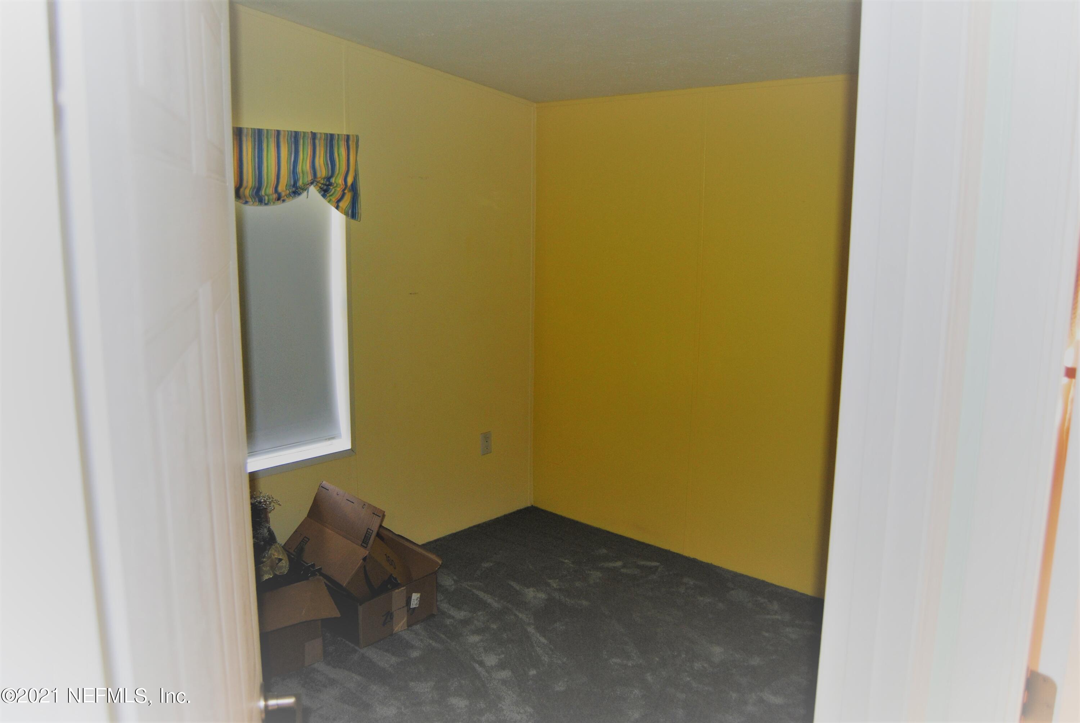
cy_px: 362
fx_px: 811
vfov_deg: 48.0
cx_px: 540
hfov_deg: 67.3
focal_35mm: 27
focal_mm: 18
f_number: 3.5
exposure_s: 1/60
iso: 200
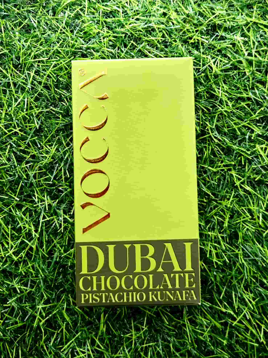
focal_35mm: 23
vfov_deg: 73.9
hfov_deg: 58.8
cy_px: 179
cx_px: 134
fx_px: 238
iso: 64
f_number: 1.8
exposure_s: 1/182
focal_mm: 5.4
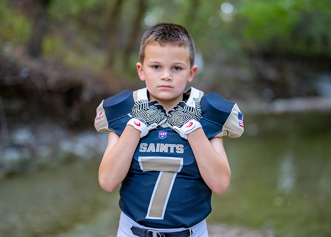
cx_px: 171
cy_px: 129
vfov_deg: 22.5
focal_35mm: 63
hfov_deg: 31.1
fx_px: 595
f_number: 1.2
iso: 500
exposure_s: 1/500
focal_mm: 50
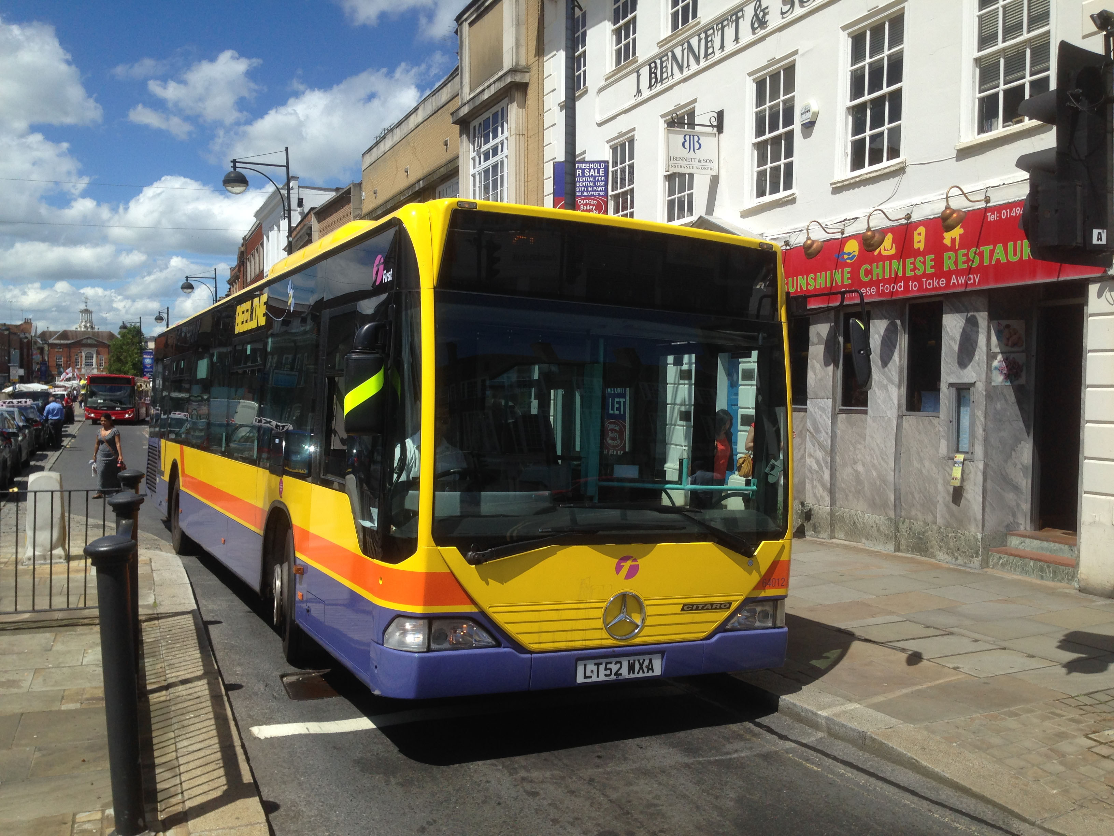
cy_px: 418
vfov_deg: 42.9
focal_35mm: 33
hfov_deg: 55.4
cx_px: 557
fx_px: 1062
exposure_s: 1/1869
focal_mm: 4.12
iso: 50
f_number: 2.4
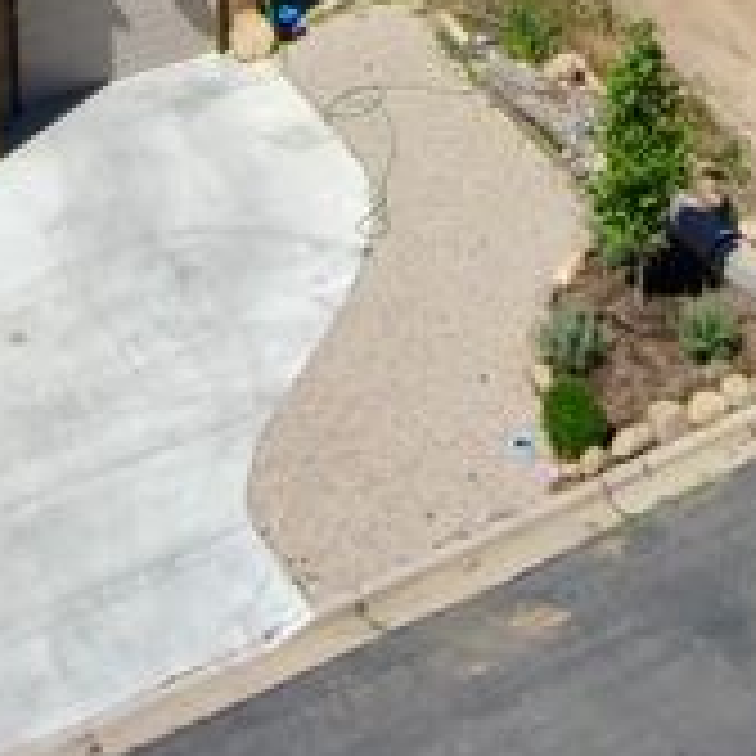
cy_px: -886
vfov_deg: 12.9
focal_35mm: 113
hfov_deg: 15.3
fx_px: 2792
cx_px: 608
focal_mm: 3.7
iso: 323
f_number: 2.8
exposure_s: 1/120
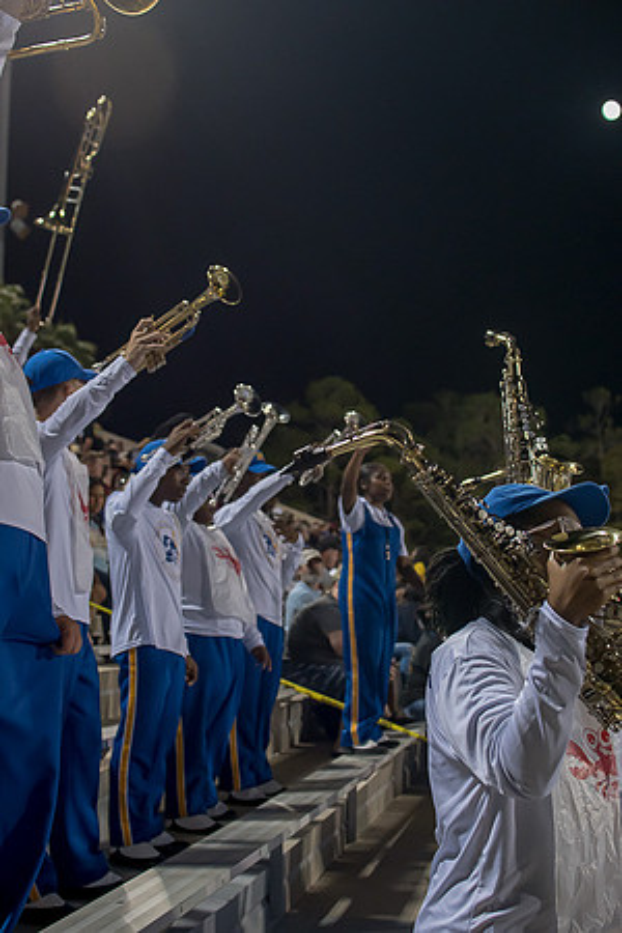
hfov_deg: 26.0
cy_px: 466
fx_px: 1348
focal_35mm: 52
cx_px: 311
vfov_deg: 38.2
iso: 1600
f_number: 4
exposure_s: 1/320
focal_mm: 35
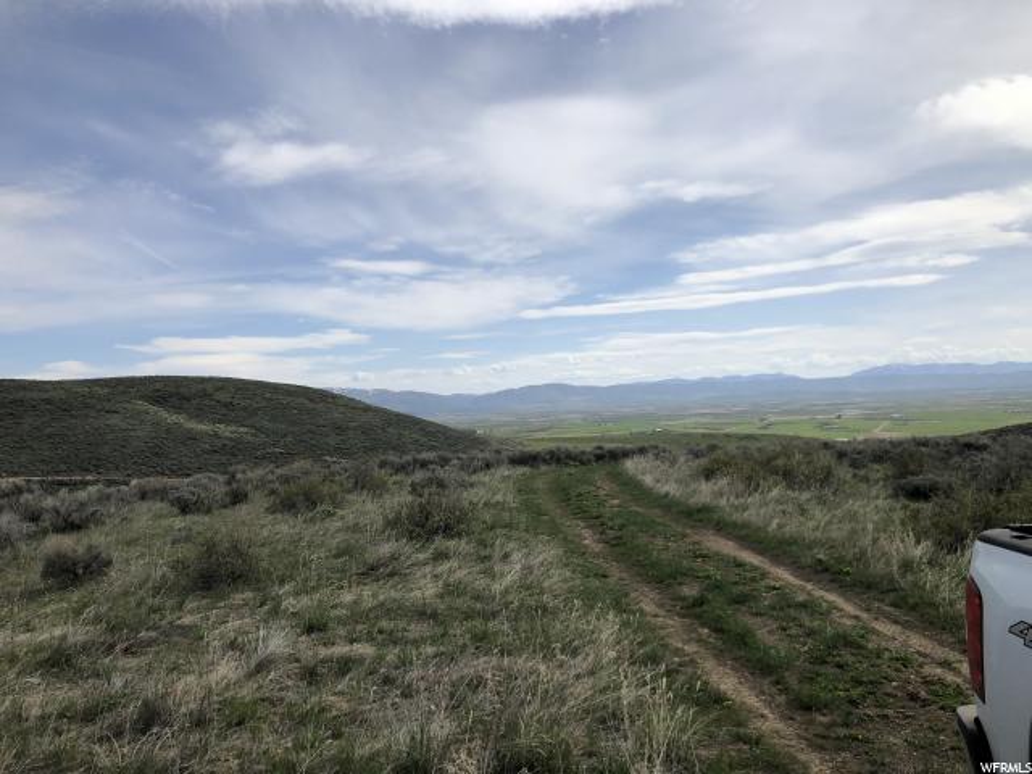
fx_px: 835
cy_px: 387
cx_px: 516
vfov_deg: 49.7
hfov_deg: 63.4
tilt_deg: +1.9
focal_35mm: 28
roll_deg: +2.1
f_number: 1.8
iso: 25
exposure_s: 1/4367
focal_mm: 3.99
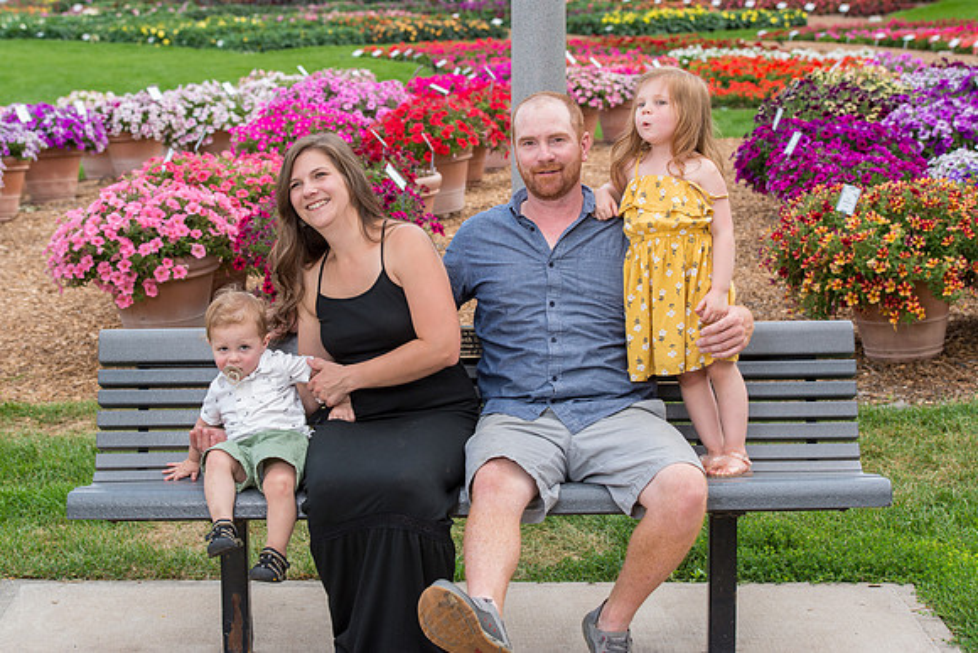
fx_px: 2131
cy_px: 287
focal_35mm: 78
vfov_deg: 17.4
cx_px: 446
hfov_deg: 25.8
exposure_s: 1/250
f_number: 6.3
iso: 400
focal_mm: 70
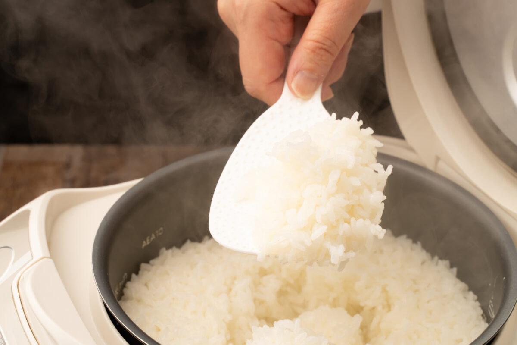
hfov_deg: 29.2
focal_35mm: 69
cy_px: 172
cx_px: 258
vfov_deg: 19.7
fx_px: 991
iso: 1000
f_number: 13
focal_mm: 69
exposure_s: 1/125
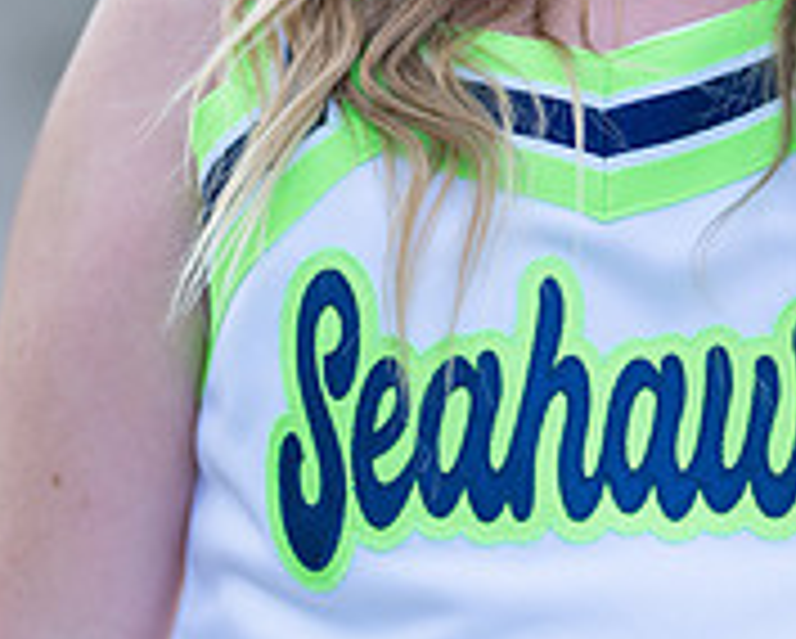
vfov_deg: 8.6
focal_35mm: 178
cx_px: 587
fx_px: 4198
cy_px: -154
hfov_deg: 10.8
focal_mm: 50
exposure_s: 1/1250
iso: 100
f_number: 1.2
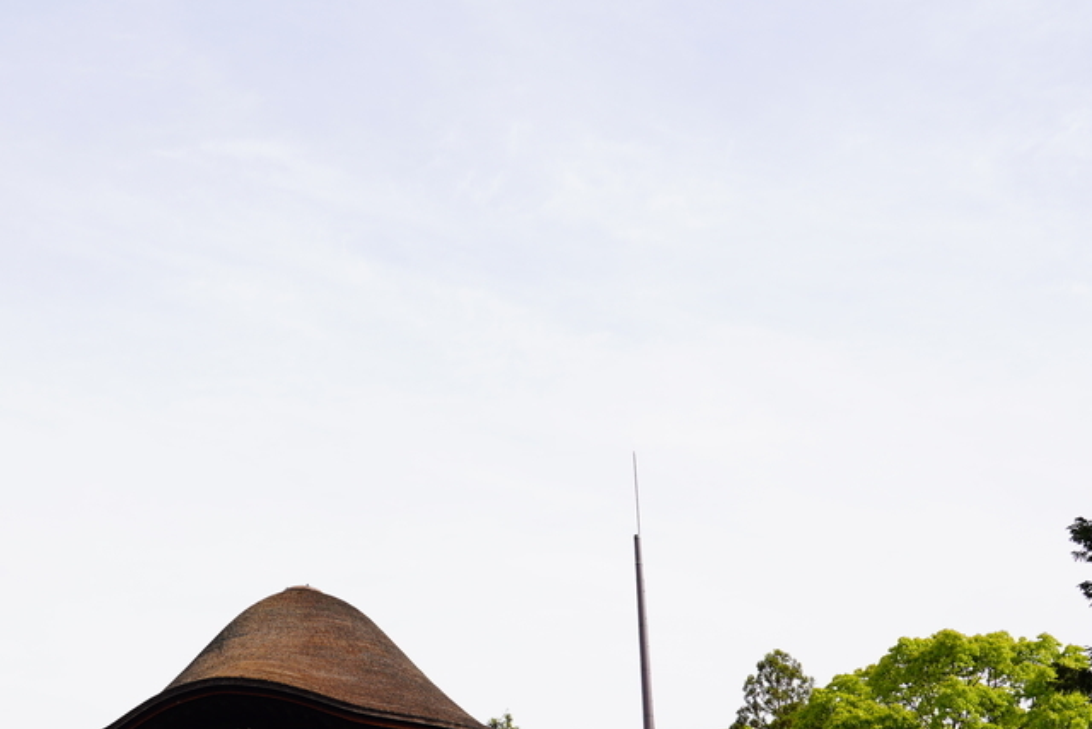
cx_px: 273
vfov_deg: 22.0
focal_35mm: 60
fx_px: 1820
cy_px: 681
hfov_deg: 32.8
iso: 100
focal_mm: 32
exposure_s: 1/125
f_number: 10
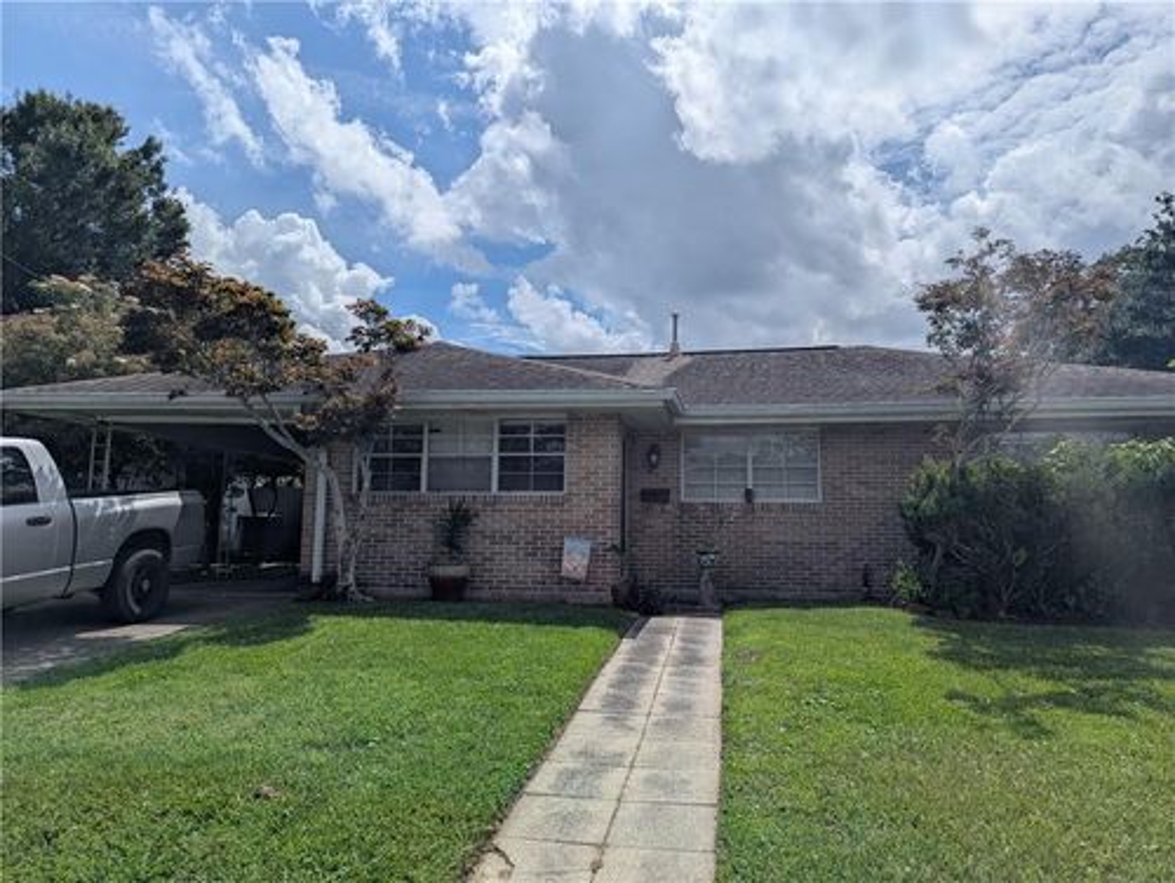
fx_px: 815
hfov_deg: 71.5
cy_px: 442
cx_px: 588
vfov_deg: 56.9
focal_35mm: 24
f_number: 1.85
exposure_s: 1/6289
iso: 47
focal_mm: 6.81
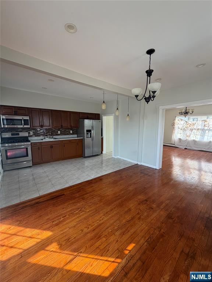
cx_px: 106
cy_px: 141
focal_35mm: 14
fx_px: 114
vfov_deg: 102.1
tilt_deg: -8.1
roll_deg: -0.6
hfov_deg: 85.7
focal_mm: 2.22
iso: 100
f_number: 2.2
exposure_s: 1/121
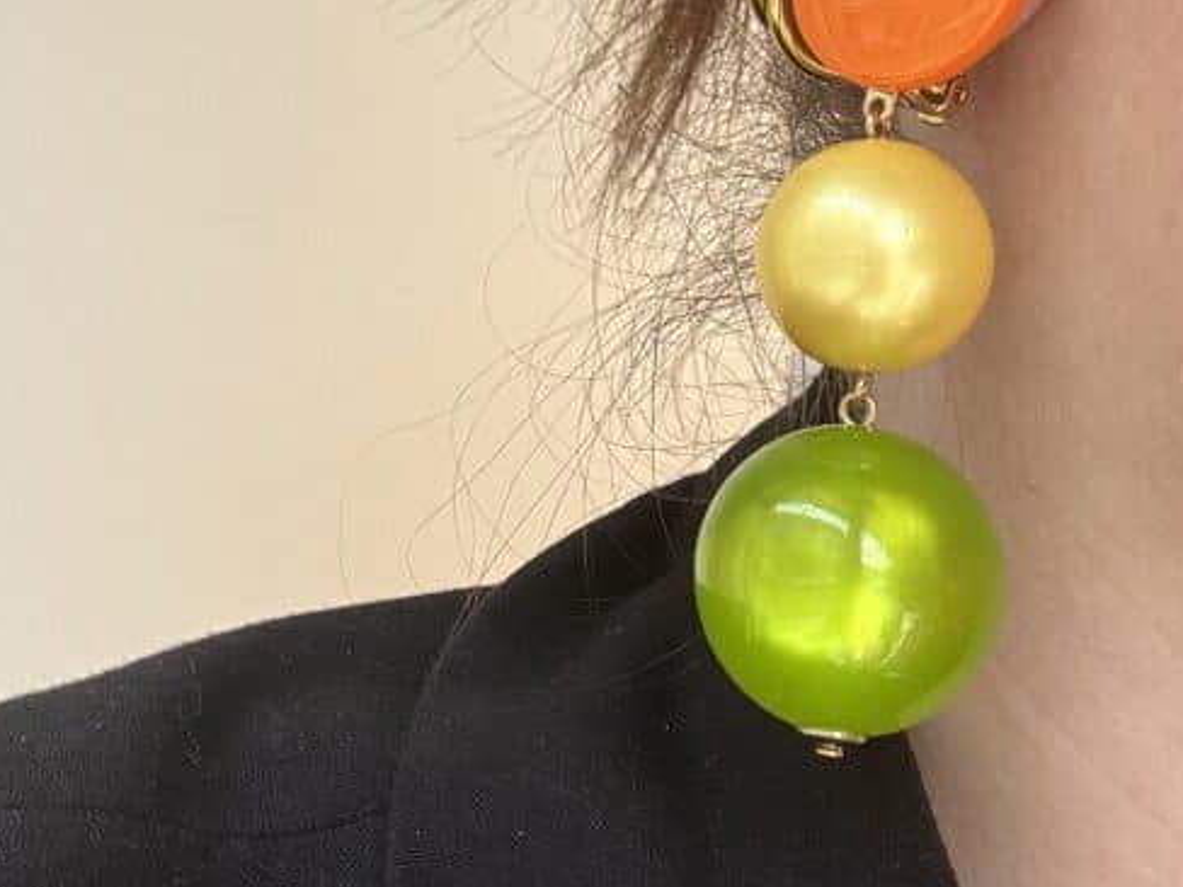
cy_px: 305
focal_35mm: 63
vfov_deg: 23.2
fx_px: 2153
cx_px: 531
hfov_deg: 30.7
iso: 20
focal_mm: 2.69
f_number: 1.9
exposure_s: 1/121
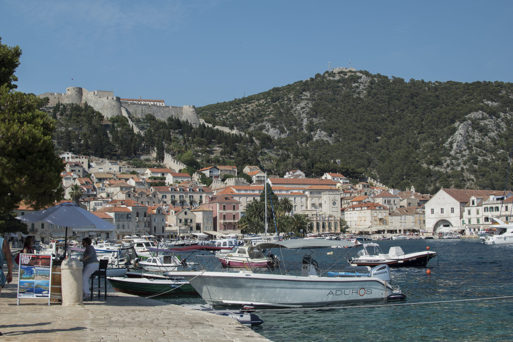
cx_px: 256
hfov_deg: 37.8
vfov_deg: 25.8
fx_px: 748
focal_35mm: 52
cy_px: 171
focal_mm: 35
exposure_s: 1/250
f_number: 7.1
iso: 125
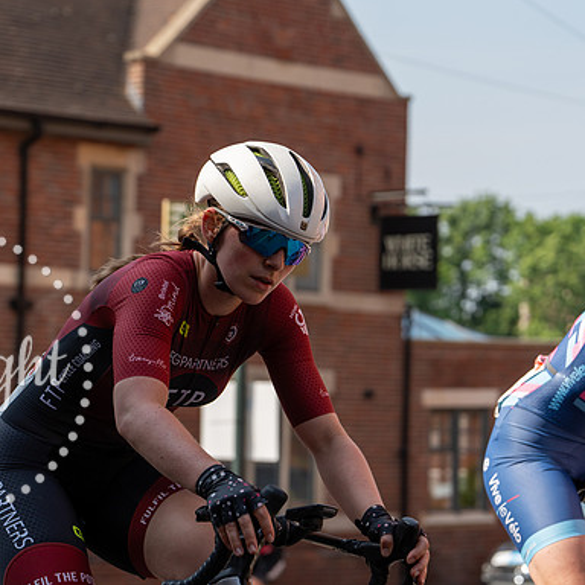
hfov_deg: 13.7
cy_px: 292
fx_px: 2428
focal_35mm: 127
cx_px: 186
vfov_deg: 13.7
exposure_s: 1/1250
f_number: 5
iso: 200
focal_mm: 99
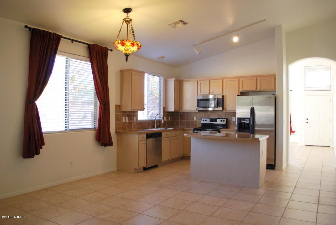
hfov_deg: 67.3
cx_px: 168
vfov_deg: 48.1
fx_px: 252
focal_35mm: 27
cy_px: 112
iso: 280
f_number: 3.5
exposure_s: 1/30
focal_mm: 18
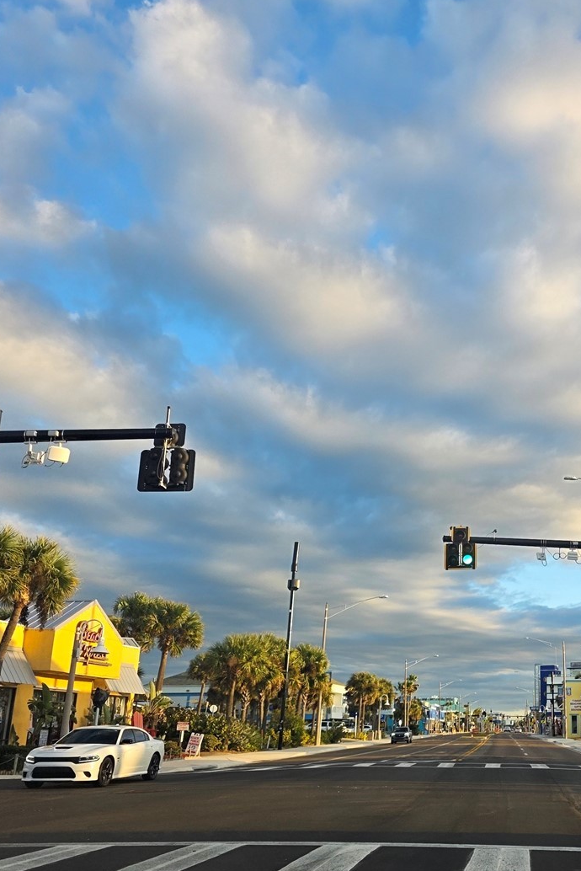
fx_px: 895
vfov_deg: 51.7
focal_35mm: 37
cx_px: 533
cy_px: 489
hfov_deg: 33.8
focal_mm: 6.3
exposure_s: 1/359
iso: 32
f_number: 1.7
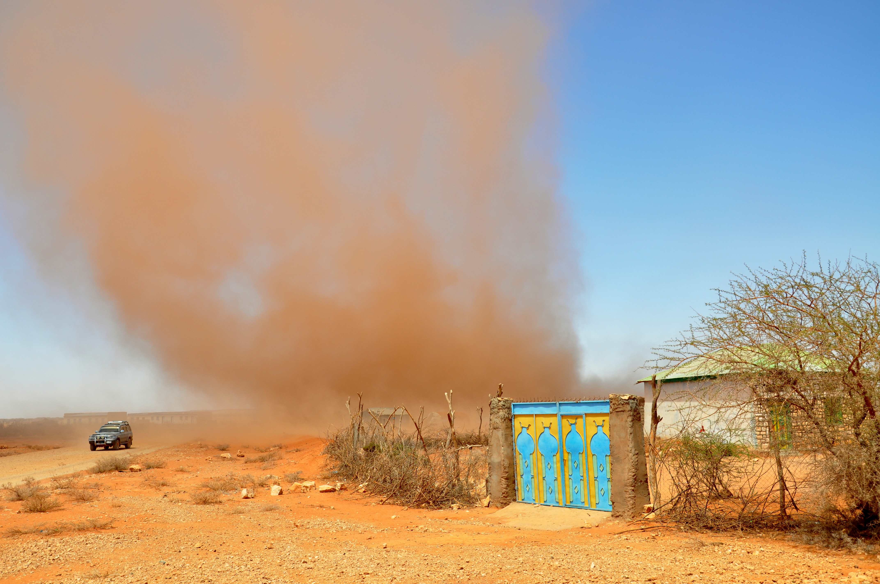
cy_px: 292
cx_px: 440
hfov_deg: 57.3
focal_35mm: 33
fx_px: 806
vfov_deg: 39.9
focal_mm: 22
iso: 200
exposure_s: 1/320
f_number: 9
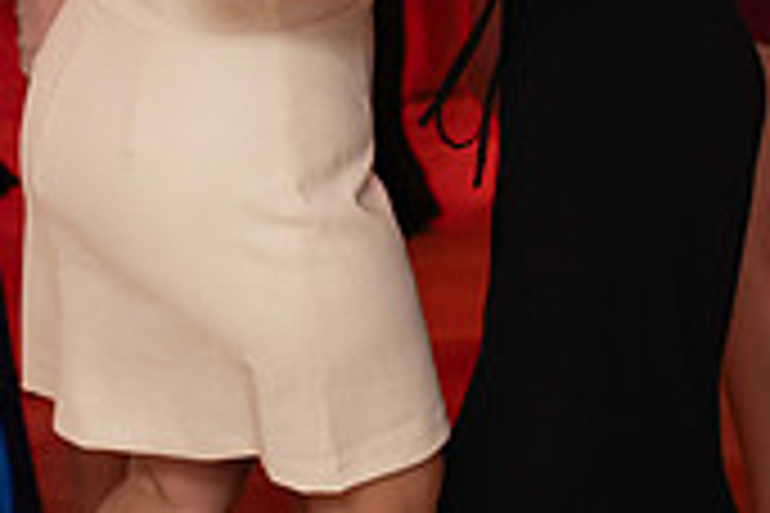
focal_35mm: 170
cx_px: 216
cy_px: -250
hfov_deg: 12.1
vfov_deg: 7.9
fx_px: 3636
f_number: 2.8
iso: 1600
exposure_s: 1/125
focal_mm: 50
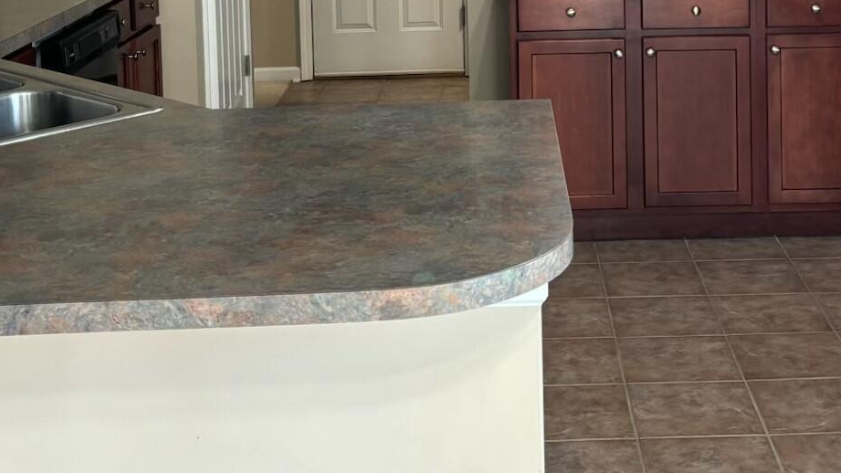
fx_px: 1405
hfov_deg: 33.0
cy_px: -95
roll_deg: +0.9
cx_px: 567
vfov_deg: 18.1
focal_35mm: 63
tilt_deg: -4.8
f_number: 1.6
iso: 160
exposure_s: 1/60
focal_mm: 5.96
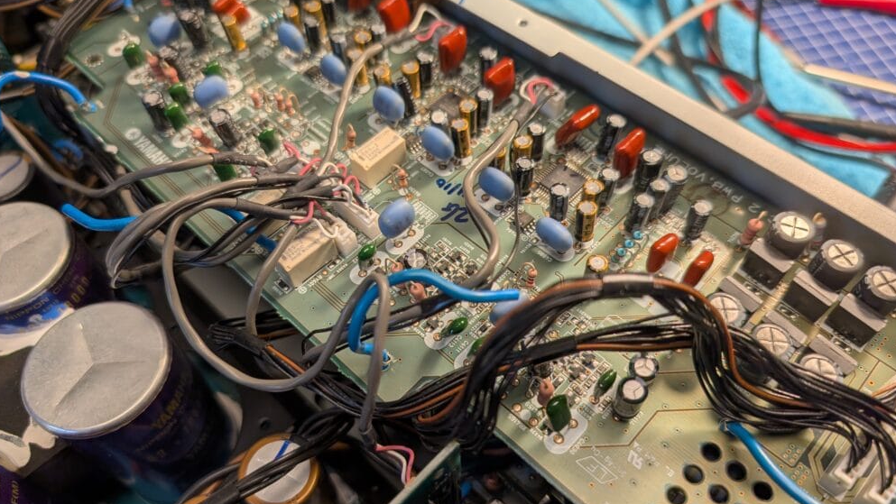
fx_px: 642
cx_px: 439
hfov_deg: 69.8
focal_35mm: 27
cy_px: 278
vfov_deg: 42.9
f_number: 1.68
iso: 22
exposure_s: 1/756
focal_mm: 6.9
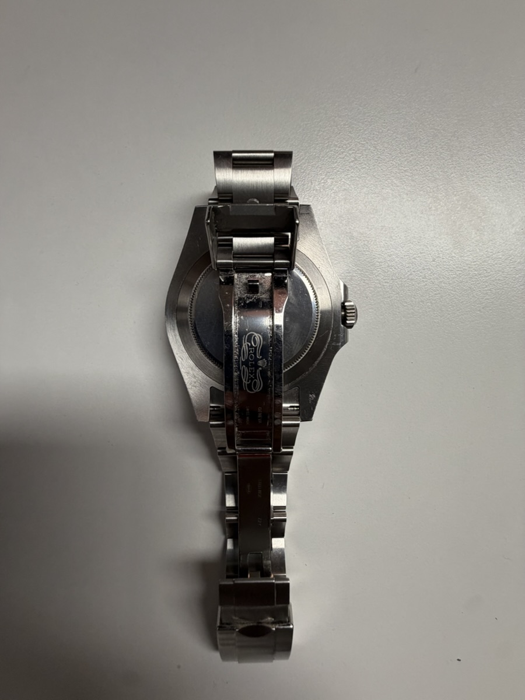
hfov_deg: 85.7
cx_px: 262
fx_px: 283
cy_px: 350
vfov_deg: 102.1
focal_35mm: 14
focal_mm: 2.22
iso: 160
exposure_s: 1/120
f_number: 2.2
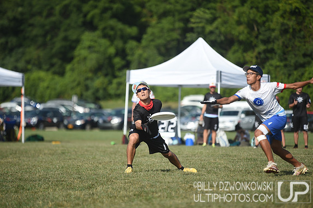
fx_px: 1762
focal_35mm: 203
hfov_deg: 10.1
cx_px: 158
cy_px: 103
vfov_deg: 6.7
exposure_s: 1/1600
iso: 100
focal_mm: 200
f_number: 3.2
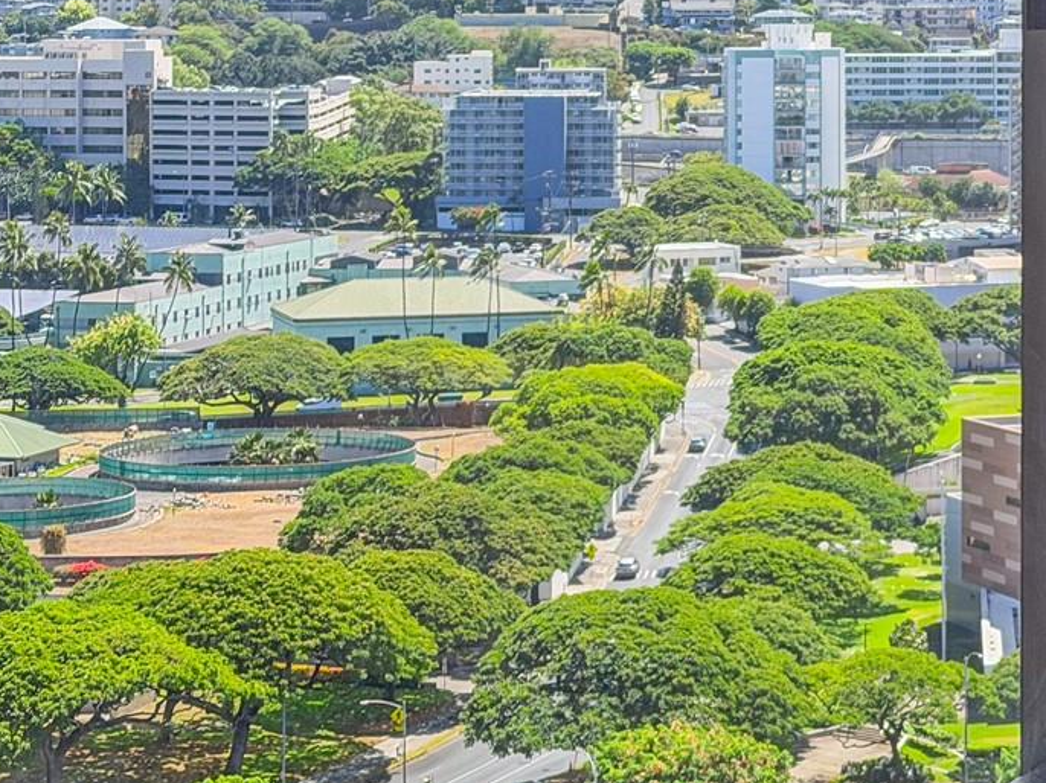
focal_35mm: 112
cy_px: 110
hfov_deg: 17.4
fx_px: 3383
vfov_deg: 13.1
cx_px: 854
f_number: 1.8
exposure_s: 1/1150
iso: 64
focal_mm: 6.76
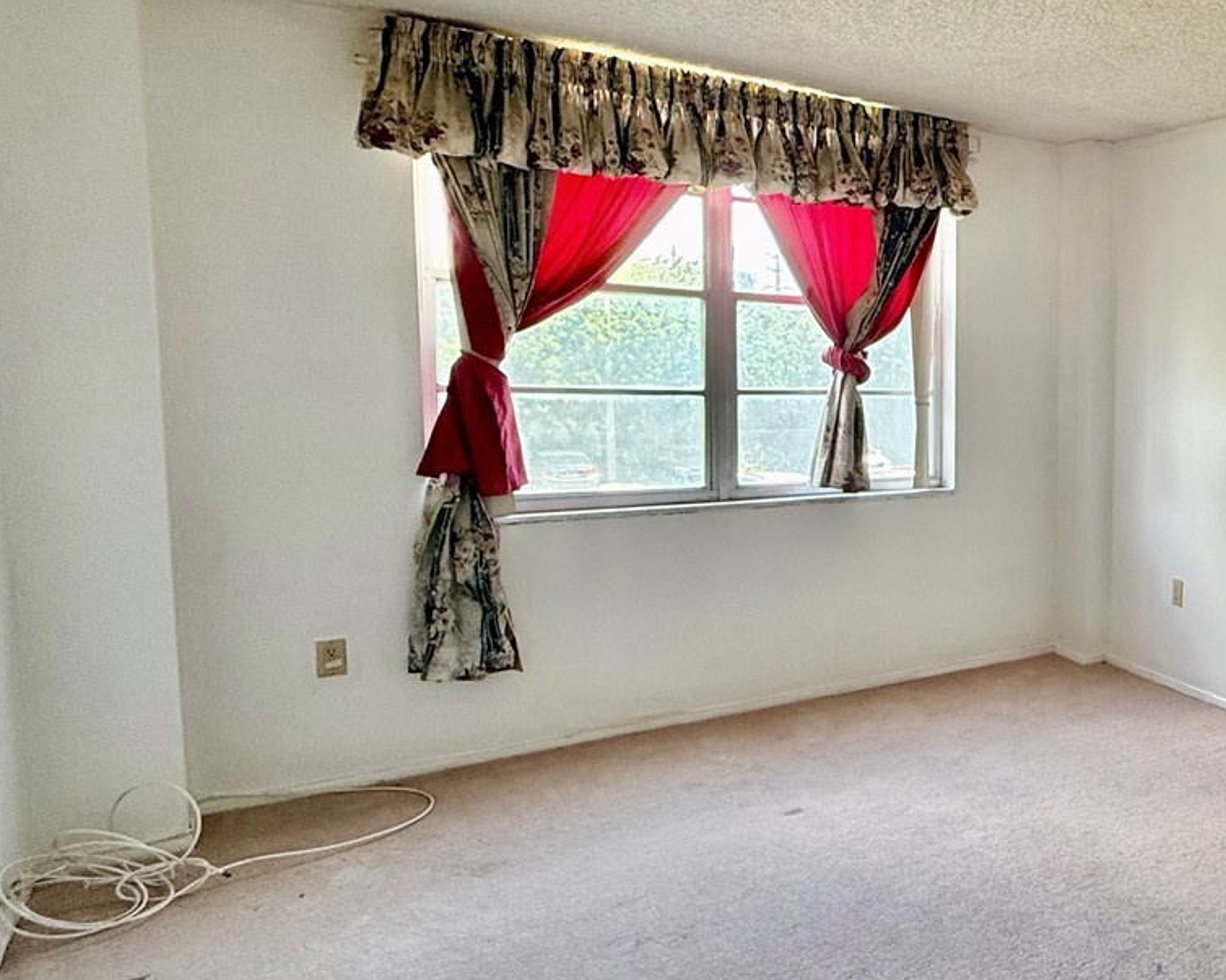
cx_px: 1255
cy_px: 452
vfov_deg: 49.9
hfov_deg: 48.4
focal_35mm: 29
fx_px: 1052
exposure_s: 1/99
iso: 200
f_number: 2.2
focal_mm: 2.22
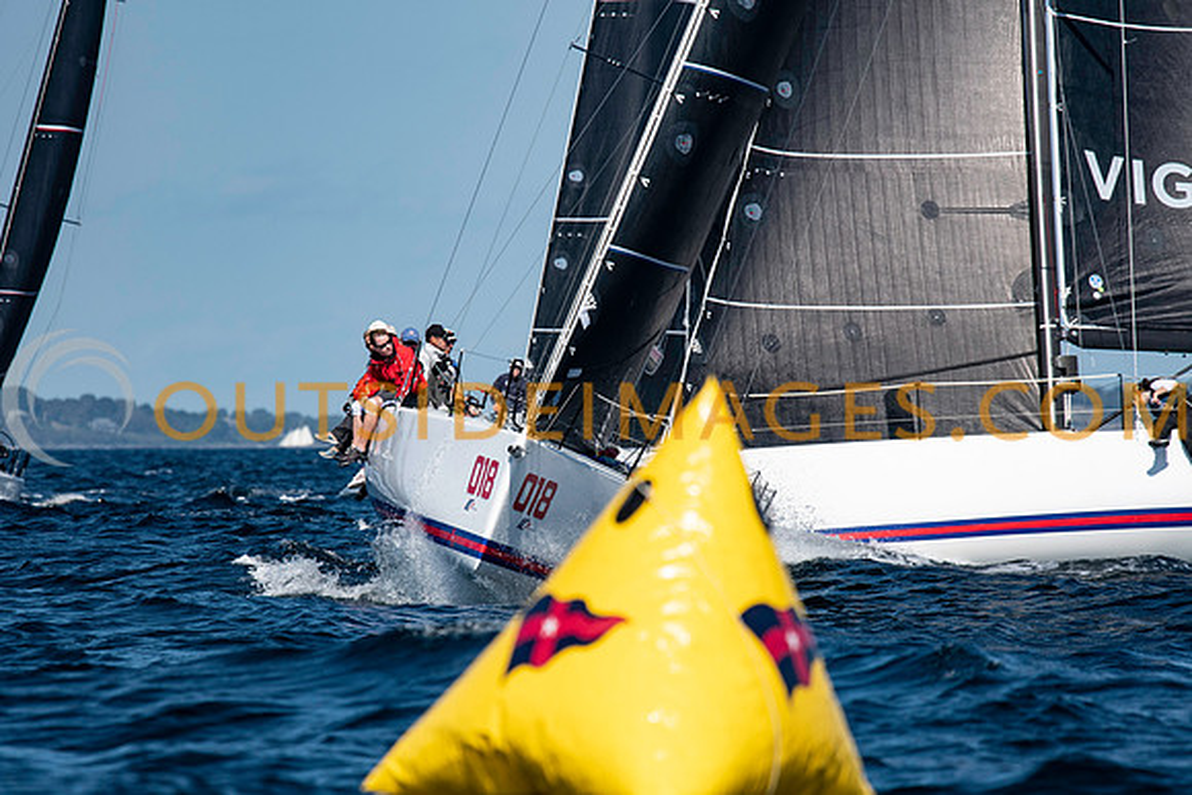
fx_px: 15051
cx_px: 596
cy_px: 398
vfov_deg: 3.0
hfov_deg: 4.5
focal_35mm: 454
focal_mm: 300
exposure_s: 1/4000
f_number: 5
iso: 320
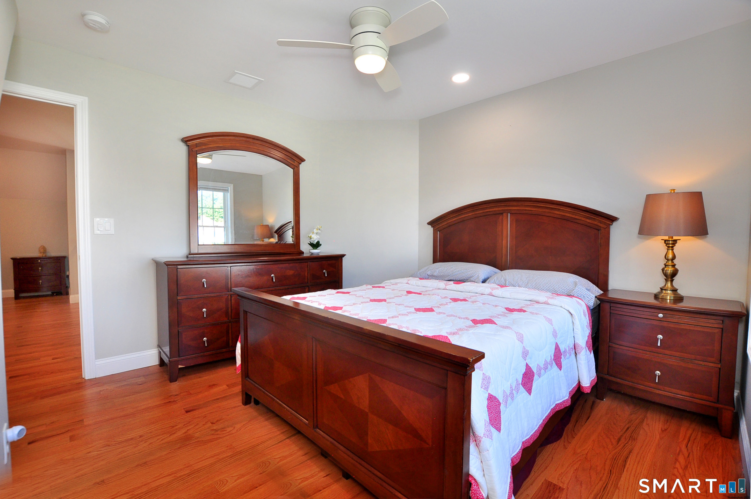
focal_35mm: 15
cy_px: 250
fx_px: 313
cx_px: 376
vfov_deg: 77.2
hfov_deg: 100.5
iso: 400
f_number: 5.6
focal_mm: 10
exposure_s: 1/50
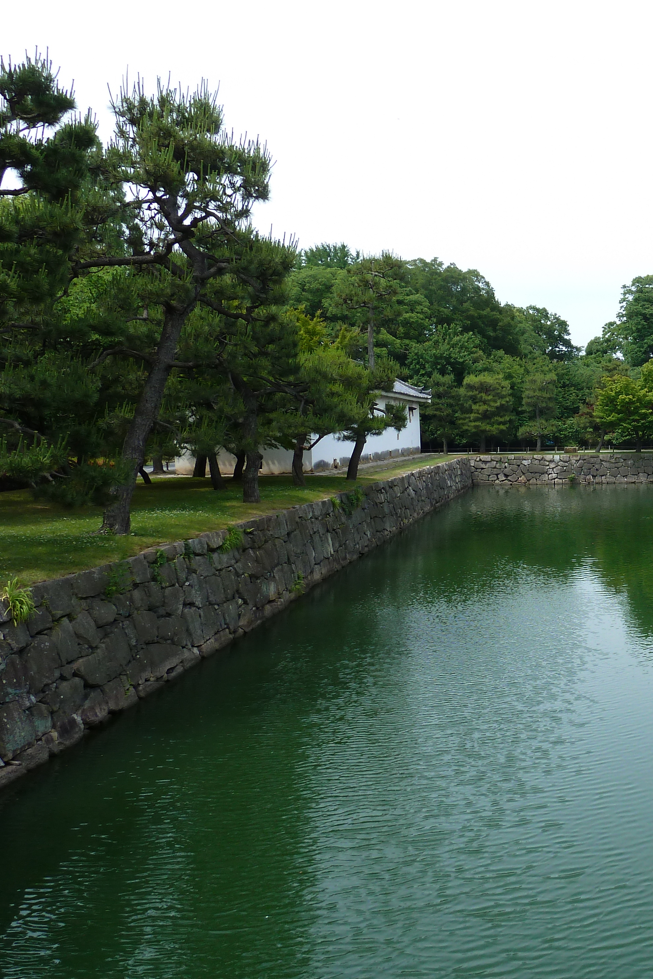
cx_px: 601
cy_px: 491
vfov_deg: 54.4
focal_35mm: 35
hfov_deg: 35.4
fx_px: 952
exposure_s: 1/320
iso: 80
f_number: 4
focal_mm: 4.1
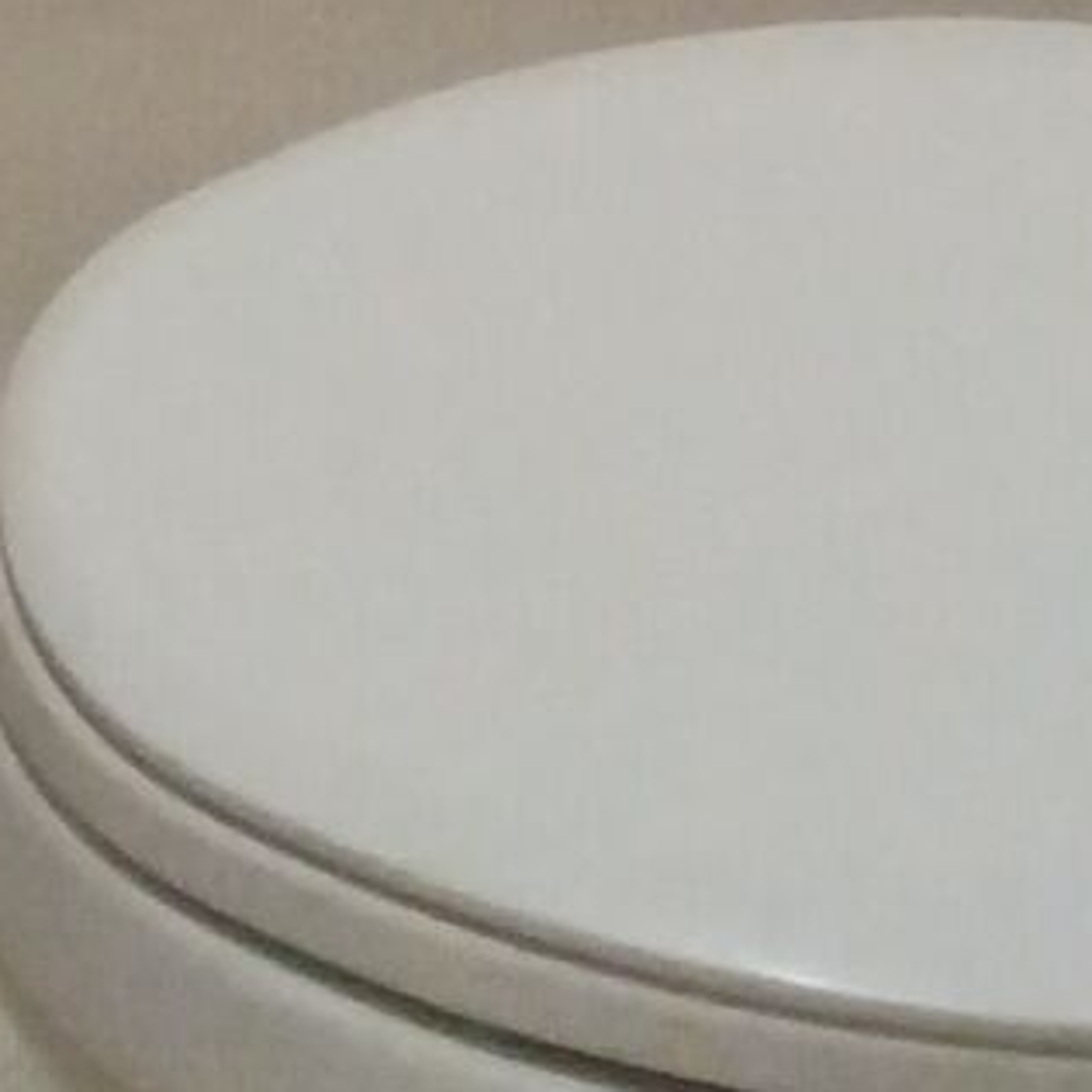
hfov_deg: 9.3
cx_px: 131
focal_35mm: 187
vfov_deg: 7.6
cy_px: -2661
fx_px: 6674
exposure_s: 1/30
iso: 1097
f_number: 1.8
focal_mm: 4.27
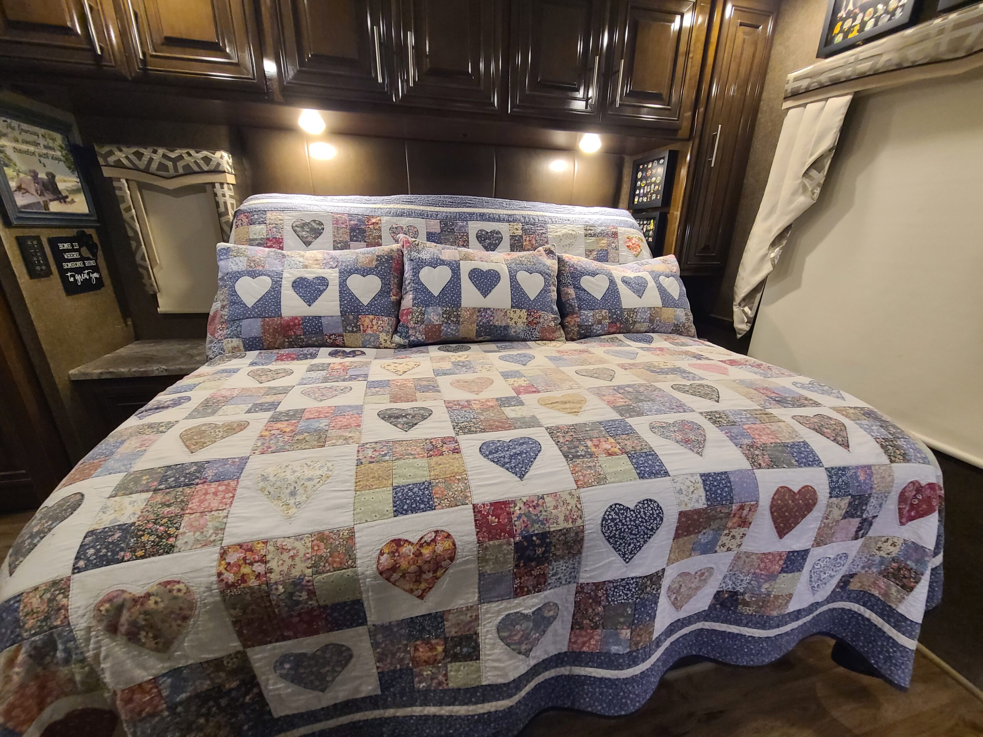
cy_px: 368
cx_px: 492
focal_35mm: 13
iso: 500
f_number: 2.2
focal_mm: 2.2
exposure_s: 1/30
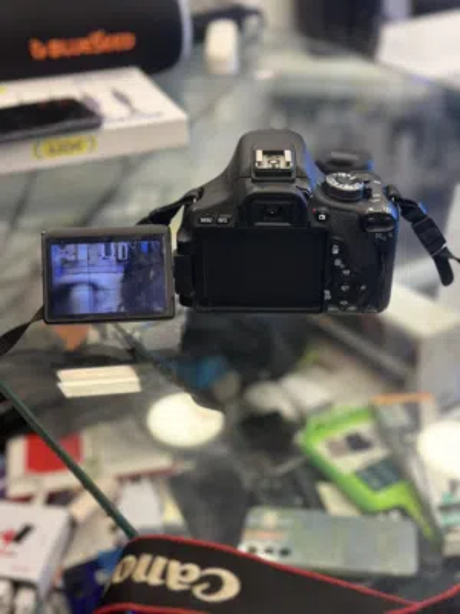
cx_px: 230
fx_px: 850
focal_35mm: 48
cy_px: 307
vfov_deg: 39.7
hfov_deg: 30.3
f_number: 1.78
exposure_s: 1/100
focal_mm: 6.86
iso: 100
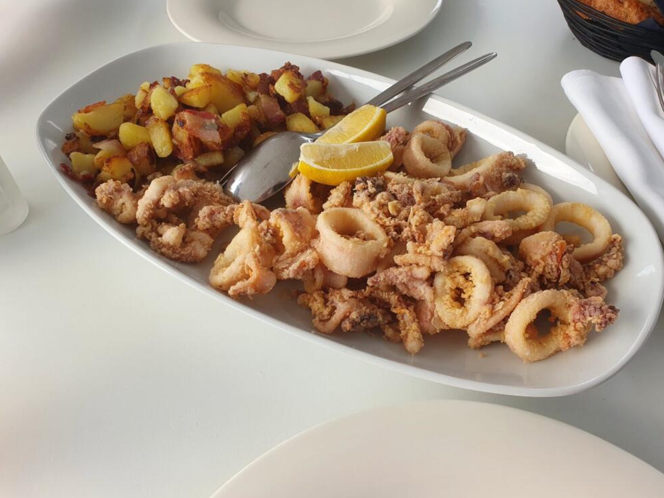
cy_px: 247
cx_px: 340
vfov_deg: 51.4
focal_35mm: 27
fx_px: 518
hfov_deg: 65.3
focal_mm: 4.32
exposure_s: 1/216
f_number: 2.4
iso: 50
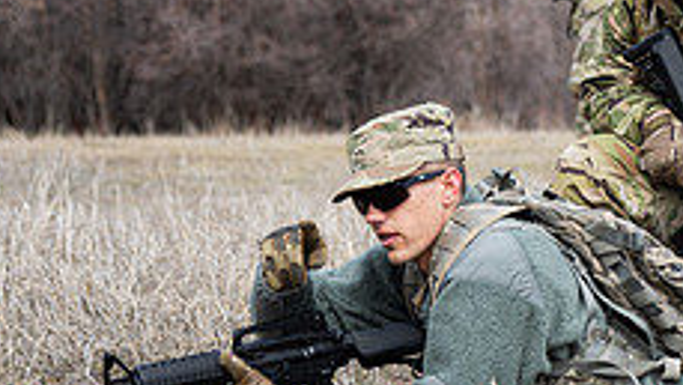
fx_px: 4094
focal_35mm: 226
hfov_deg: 9.5
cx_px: 677
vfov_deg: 5.4
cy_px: 100
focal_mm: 85
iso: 125
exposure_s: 1/800
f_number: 4
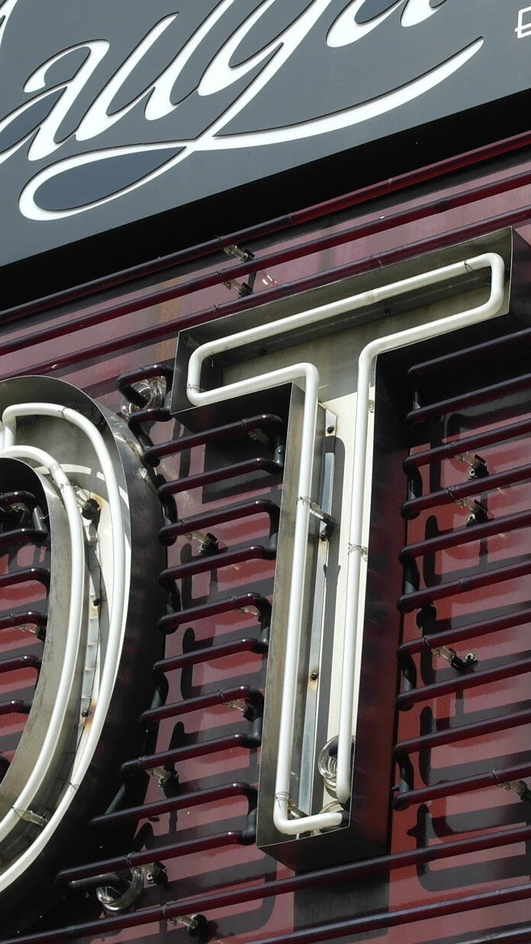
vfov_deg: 17.2
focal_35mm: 124
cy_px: 315
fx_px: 3103
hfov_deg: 9.8
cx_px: 430
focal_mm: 32
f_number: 7.1
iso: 100
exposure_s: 1/320
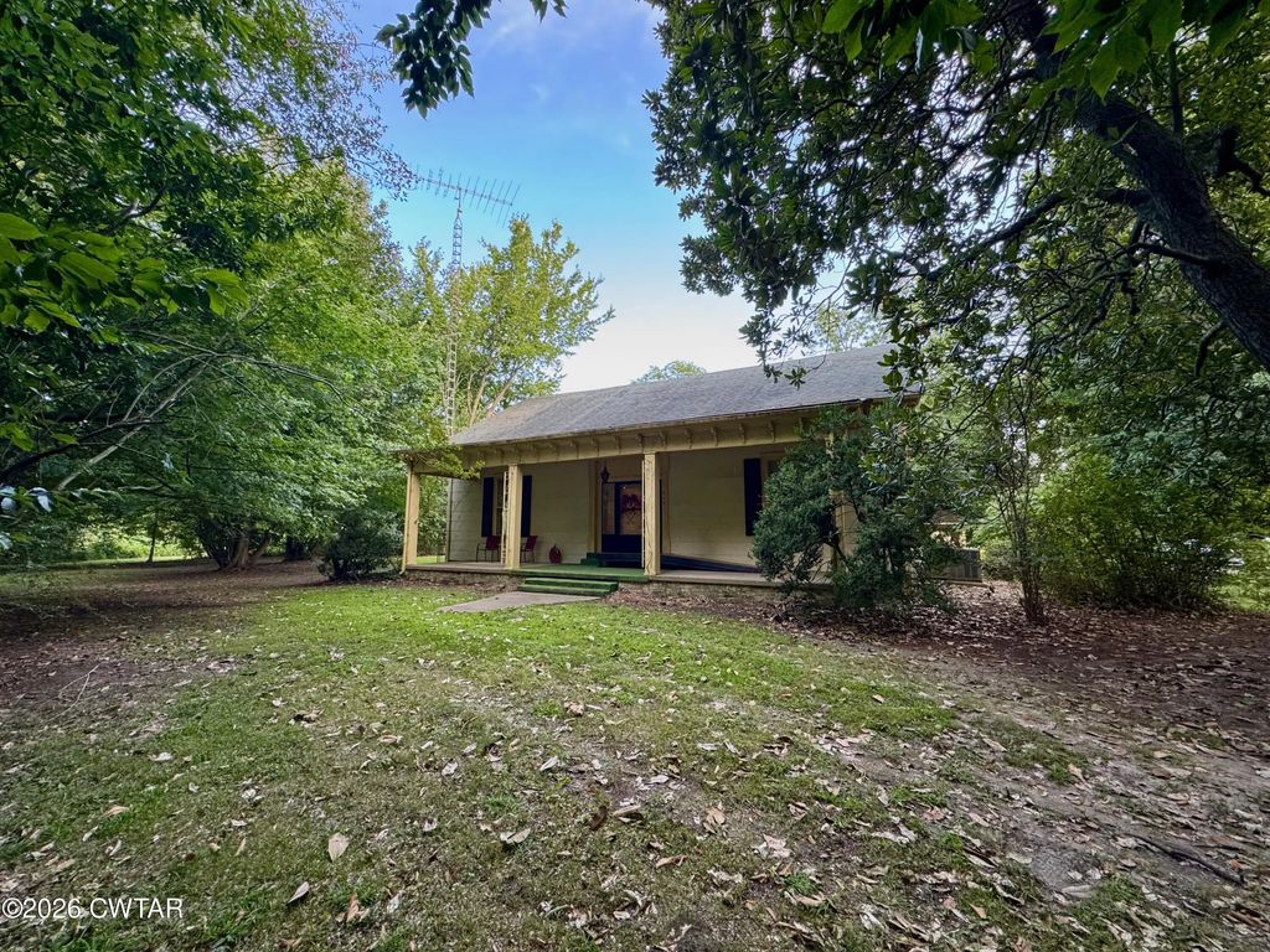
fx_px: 514
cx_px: 635
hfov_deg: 102.1
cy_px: 476
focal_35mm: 14
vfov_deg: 85.7
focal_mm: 2.22
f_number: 2.2
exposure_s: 1/99
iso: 160
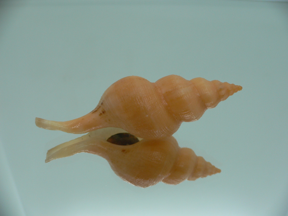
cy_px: 108
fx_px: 291
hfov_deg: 52.6
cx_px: 144
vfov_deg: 40.7
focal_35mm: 35
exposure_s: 1/60
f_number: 2.8
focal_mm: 4.6
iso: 80
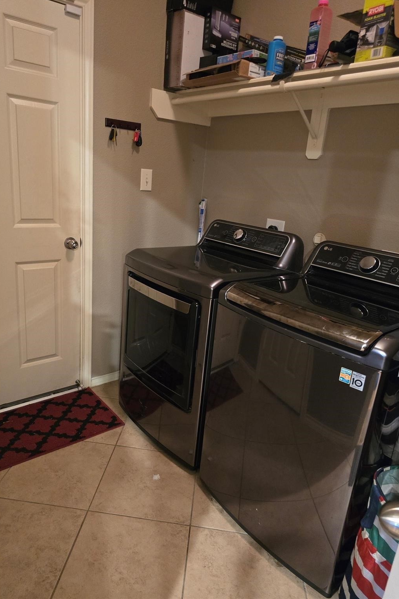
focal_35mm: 24
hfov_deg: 53.1
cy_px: 299
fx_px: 399
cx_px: 189
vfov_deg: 73.7
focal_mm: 6.3
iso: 1600
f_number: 1.7
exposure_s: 1/24
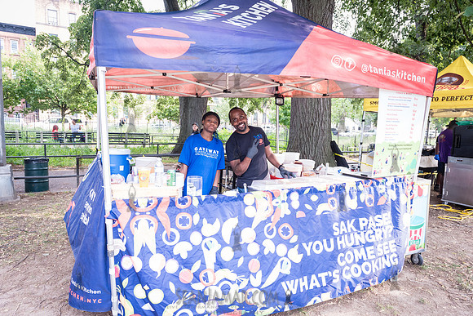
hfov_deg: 73.5
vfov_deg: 53.0
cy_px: 158
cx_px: 236
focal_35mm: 24
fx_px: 317
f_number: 5
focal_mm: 24
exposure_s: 1/125
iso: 1000
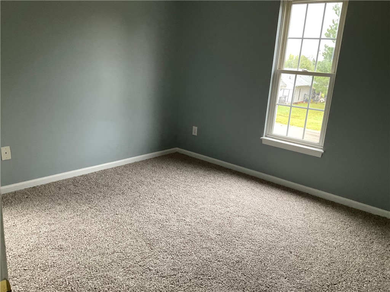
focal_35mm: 29
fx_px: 327
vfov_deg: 48.2
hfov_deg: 61.7
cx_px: 195
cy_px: 146
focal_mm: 3
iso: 160
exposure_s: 1/60
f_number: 1.8
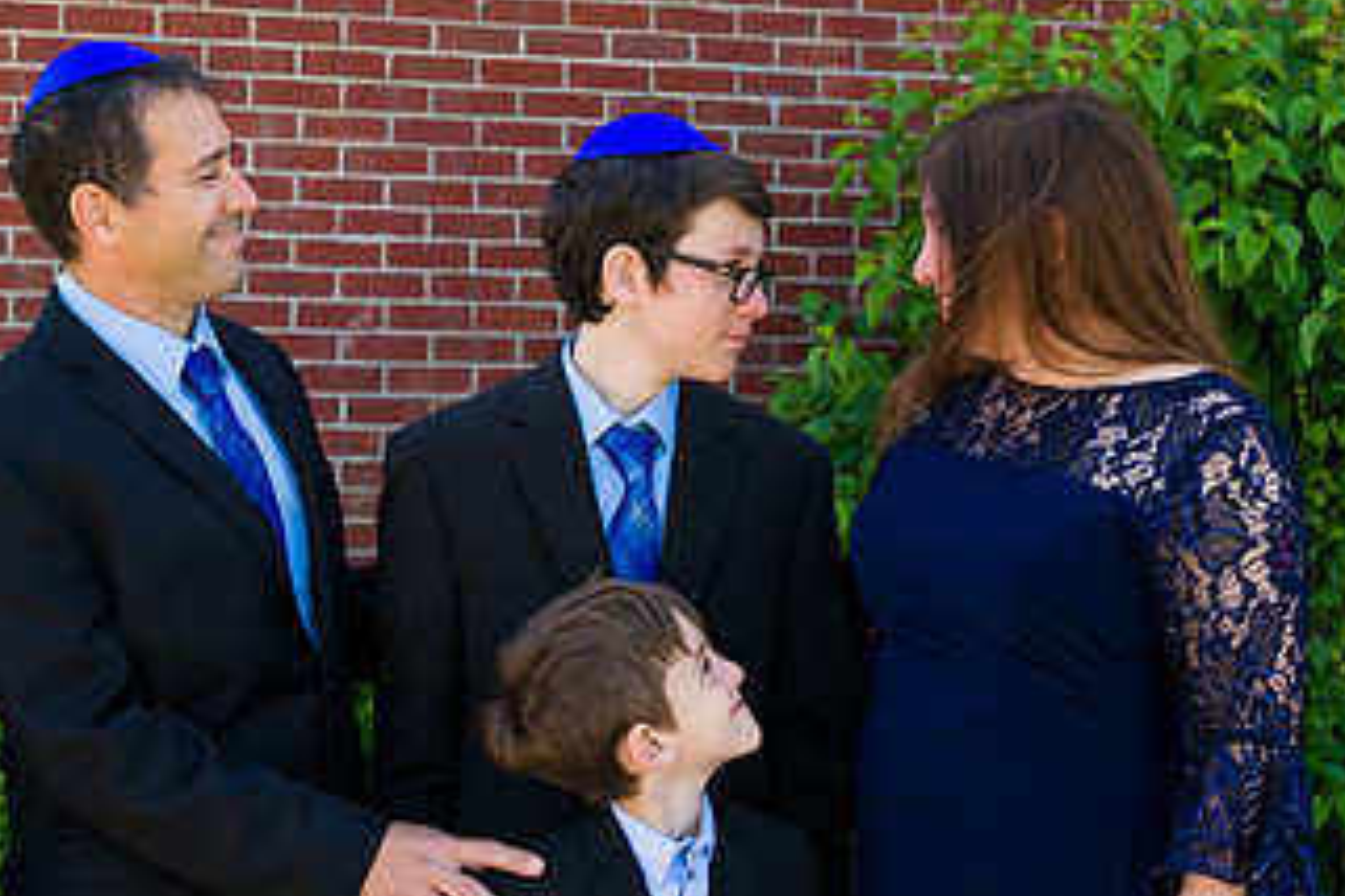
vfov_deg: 15.2
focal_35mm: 90
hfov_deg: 22.5
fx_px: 3362
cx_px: 436
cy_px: 530
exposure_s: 1/250
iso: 200
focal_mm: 45
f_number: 5
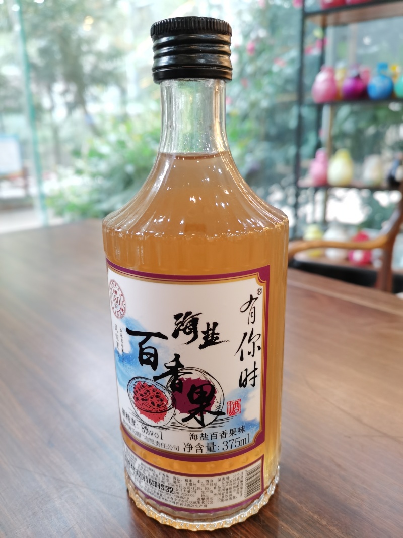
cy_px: 269
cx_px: 202
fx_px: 419
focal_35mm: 27
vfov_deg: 65.3
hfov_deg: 51.3
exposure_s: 1/50
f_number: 1.8
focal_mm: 5.58
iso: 320
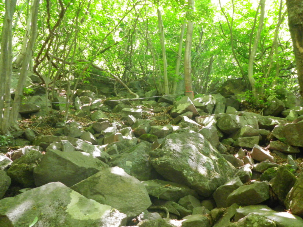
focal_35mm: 35
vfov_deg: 40.7
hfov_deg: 52.6
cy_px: 114
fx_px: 306
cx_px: 152
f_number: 3.8
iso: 400
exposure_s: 1/60
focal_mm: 6.2
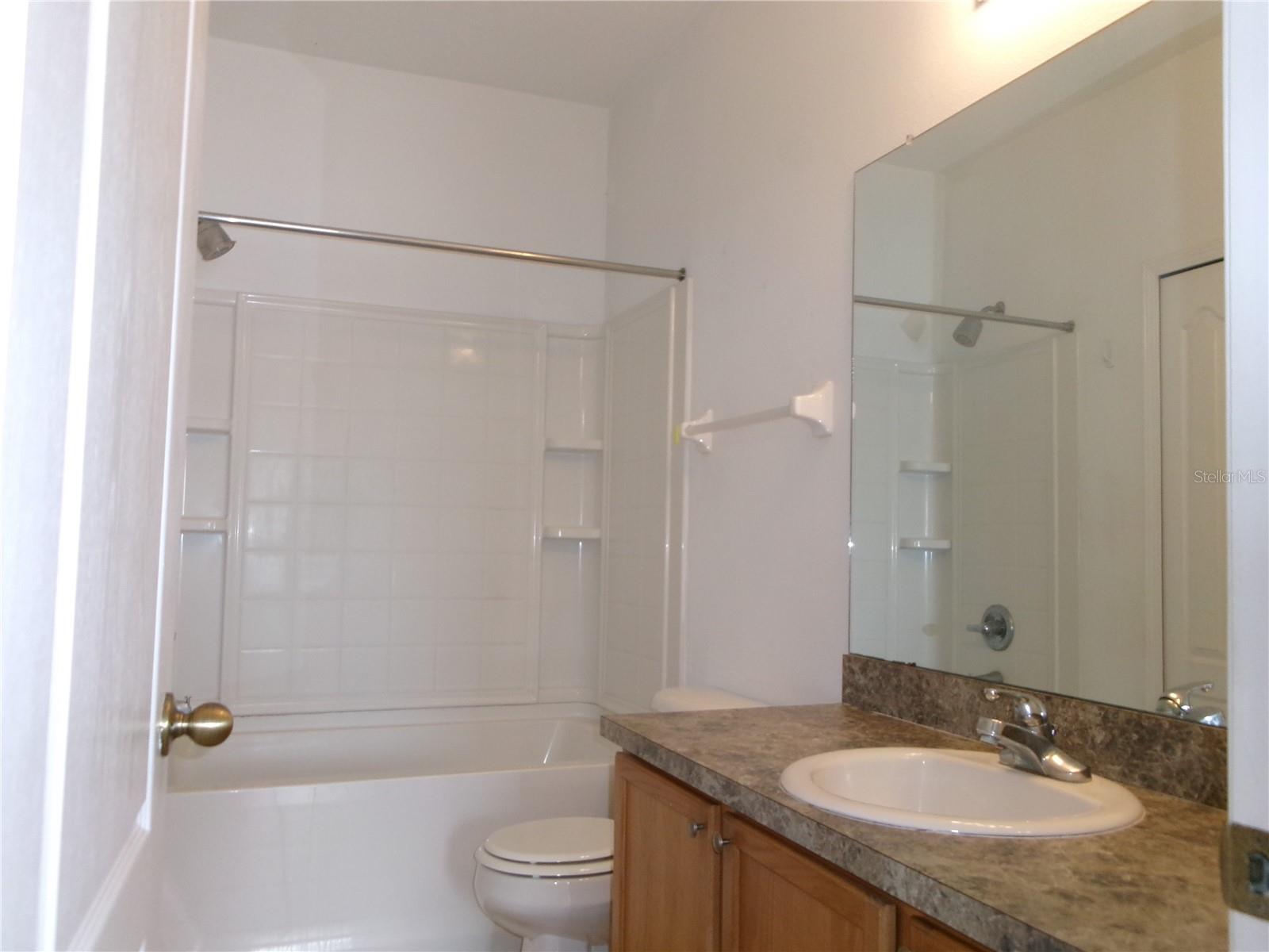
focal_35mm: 28
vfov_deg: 49.7
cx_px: 634
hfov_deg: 63.4
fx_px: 1026
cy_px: 476
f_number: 3.9
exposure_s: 1/34
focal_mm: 5.1
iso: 200
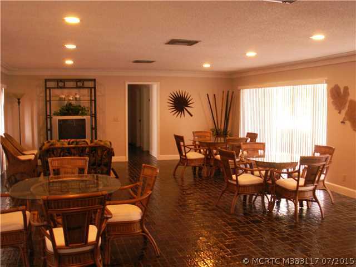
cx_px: 178
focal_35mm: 35
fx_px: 360
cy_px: 134
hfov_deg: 52.6
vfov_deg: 40.7
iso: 160
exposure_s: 1/4
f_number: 2.8
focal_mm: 5.86
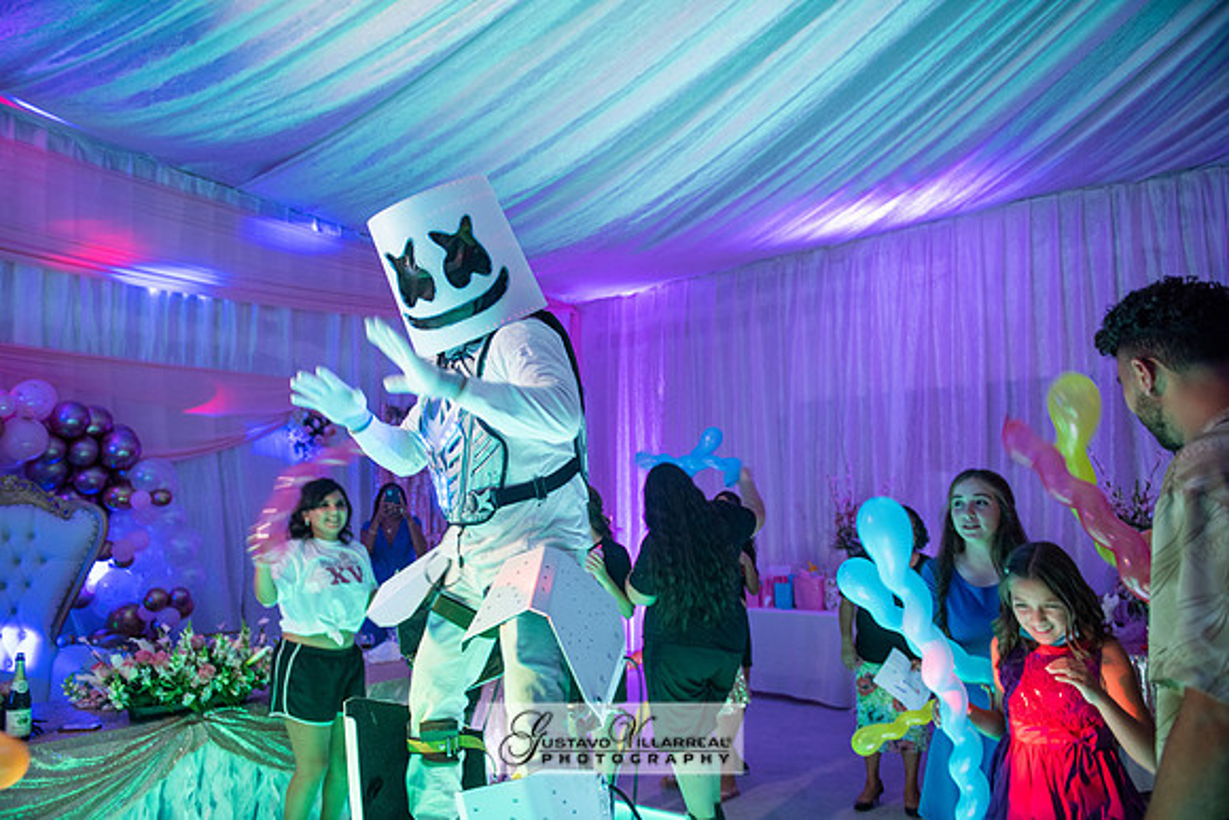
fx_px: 819
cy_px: 410
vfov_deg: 53.2
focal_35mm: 24
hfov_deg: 73.7
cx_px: 614
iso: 1250
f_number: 3.2
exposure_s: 1/60
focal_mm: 24
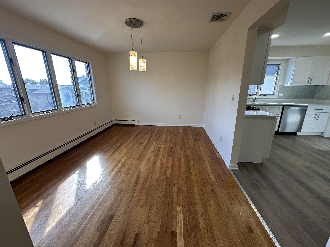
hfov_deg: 102.1
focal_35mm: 14
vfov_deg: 85.7
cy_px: 124
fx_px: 133
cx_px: 165
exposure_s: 1/120
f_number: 2.2
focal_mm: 2.22
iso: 100
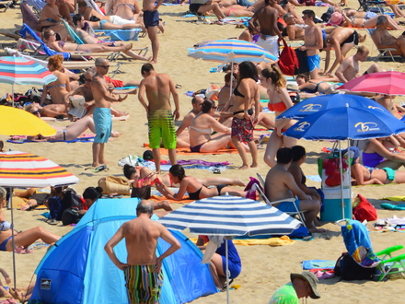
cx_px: 196
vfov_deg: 3.6
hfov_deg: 4.8
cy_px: 71
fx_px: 4832
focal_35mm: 413
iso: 280
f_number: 11
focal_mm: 140
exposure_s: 1/500
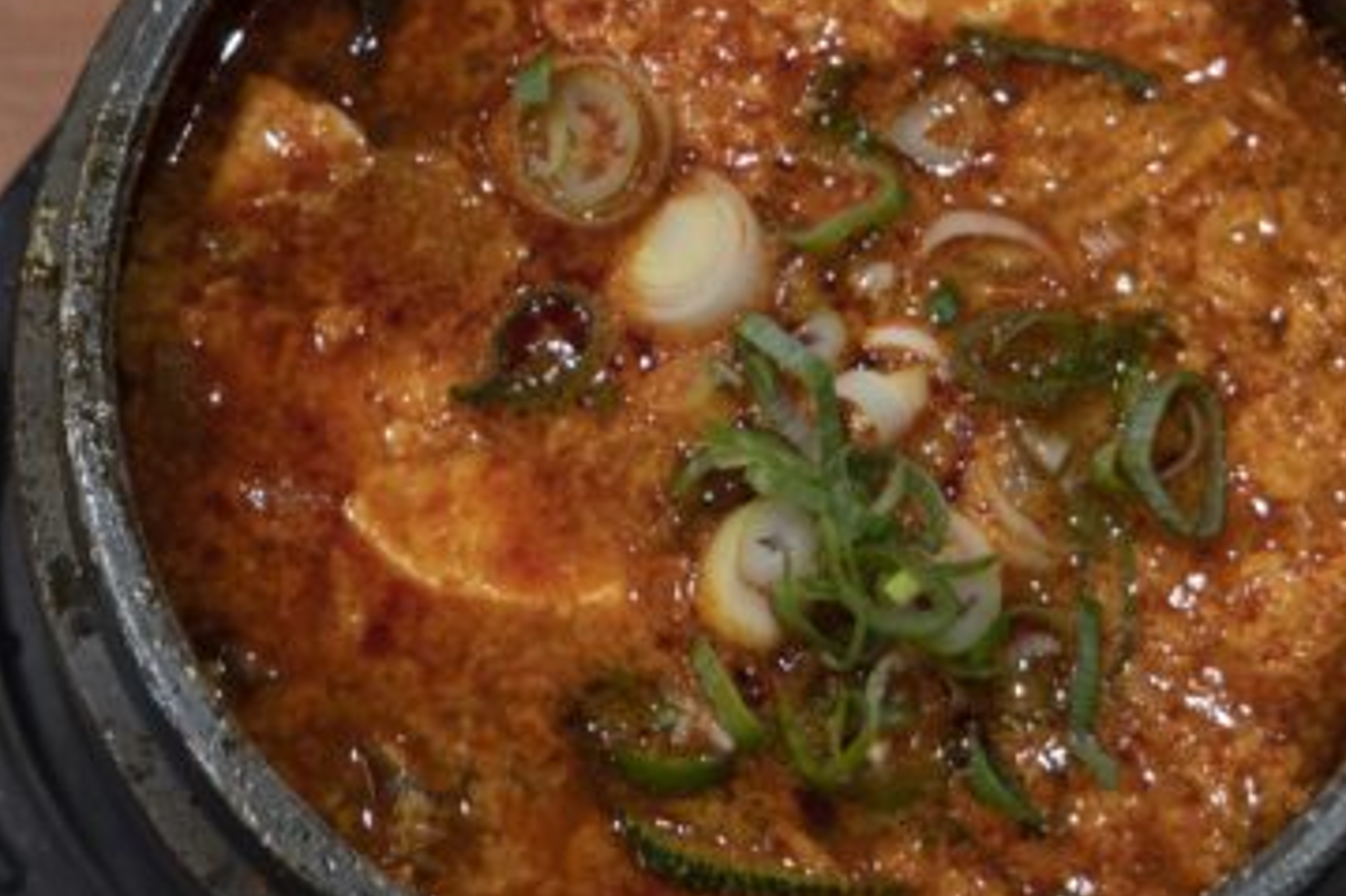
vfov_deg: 14.0
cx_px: 446
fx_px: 3625
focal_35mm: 97
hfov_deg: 21.0
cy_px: 92
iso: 640
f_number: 4.5
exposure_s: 1/40
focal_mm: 34
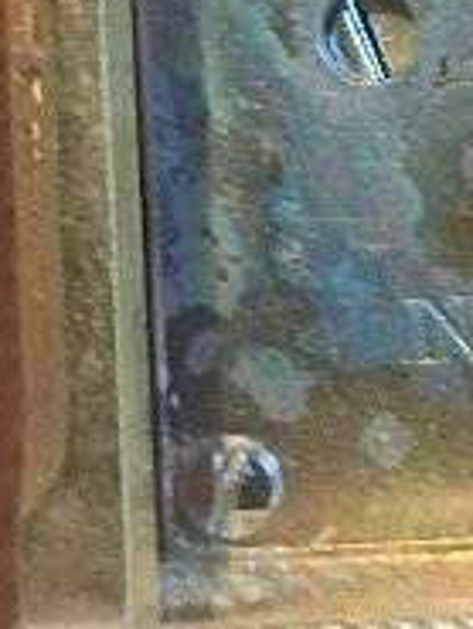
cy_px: -102
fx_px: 3185
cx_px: 561
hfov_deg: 8.4
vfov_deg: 11.1
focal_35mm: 175
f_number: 1.8
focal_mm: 4
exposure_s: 1/25
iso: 1000
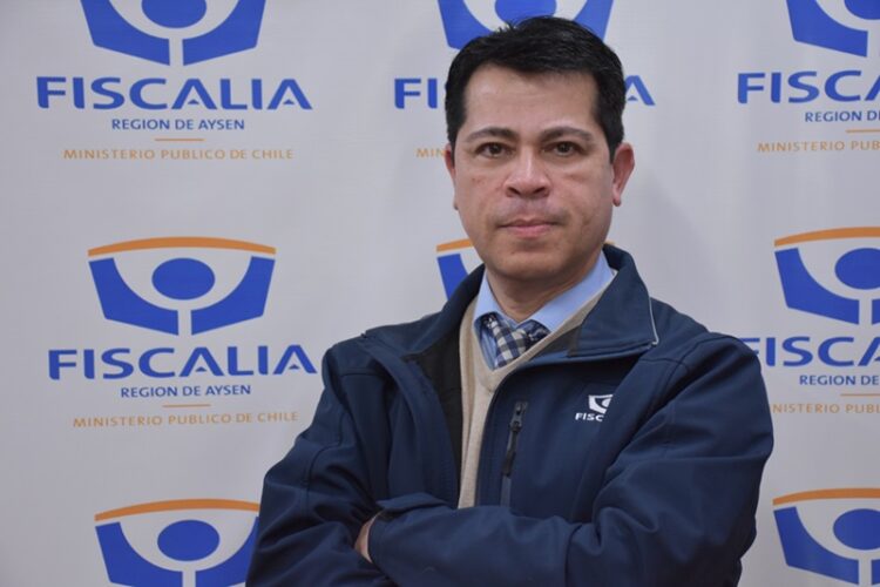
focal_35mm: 72
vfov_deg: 18.9
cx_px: 440
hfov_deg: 28.1
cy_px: 294
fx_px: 1760
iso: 1600
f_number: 4.5
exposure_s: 1/60
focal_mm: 48
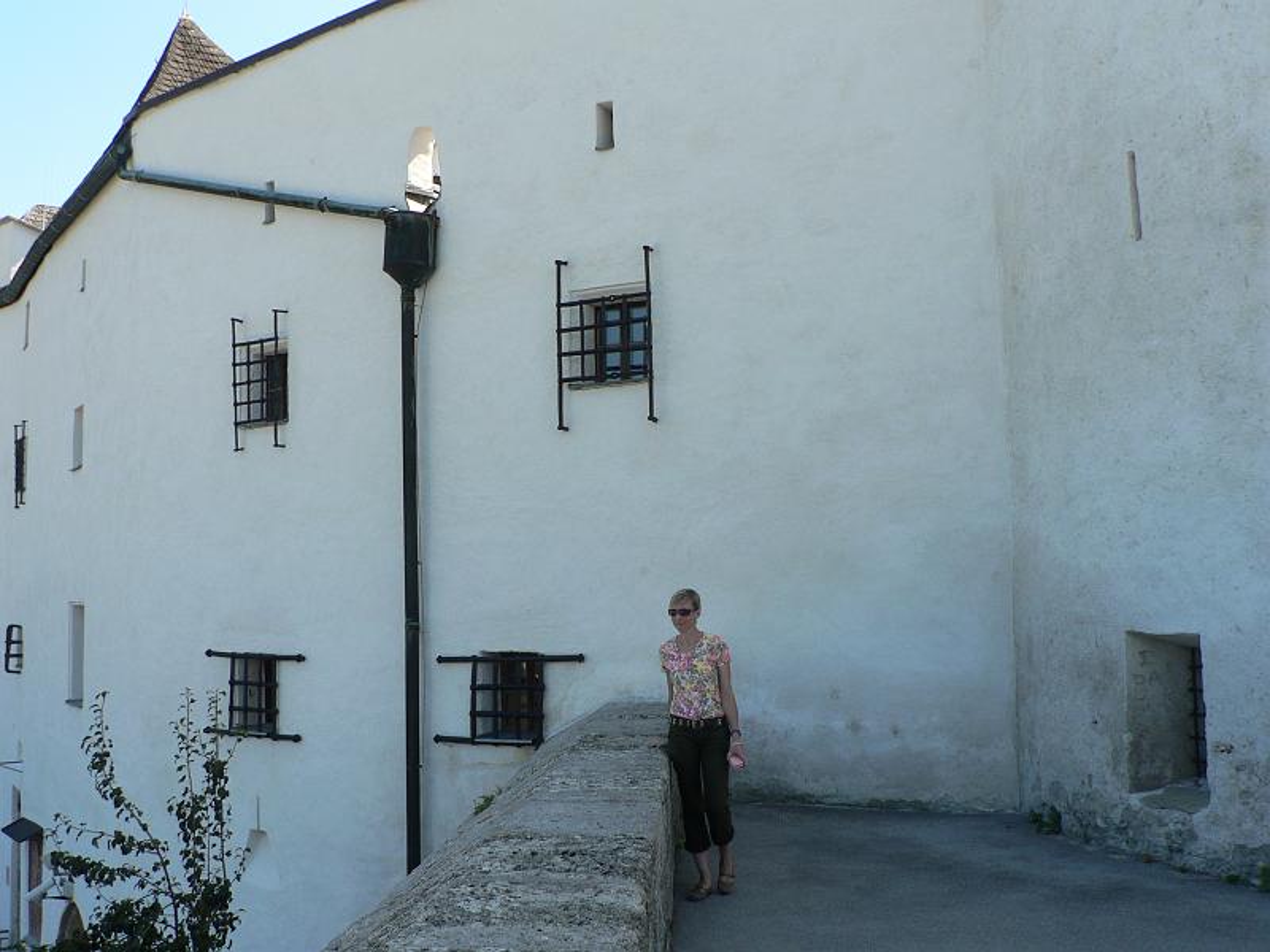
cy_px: 476
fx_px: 1321
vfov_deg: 39.7
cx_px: 635
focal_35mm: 36
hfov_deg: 51.4
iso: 80
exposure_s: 1/250
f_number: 4
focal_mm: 6
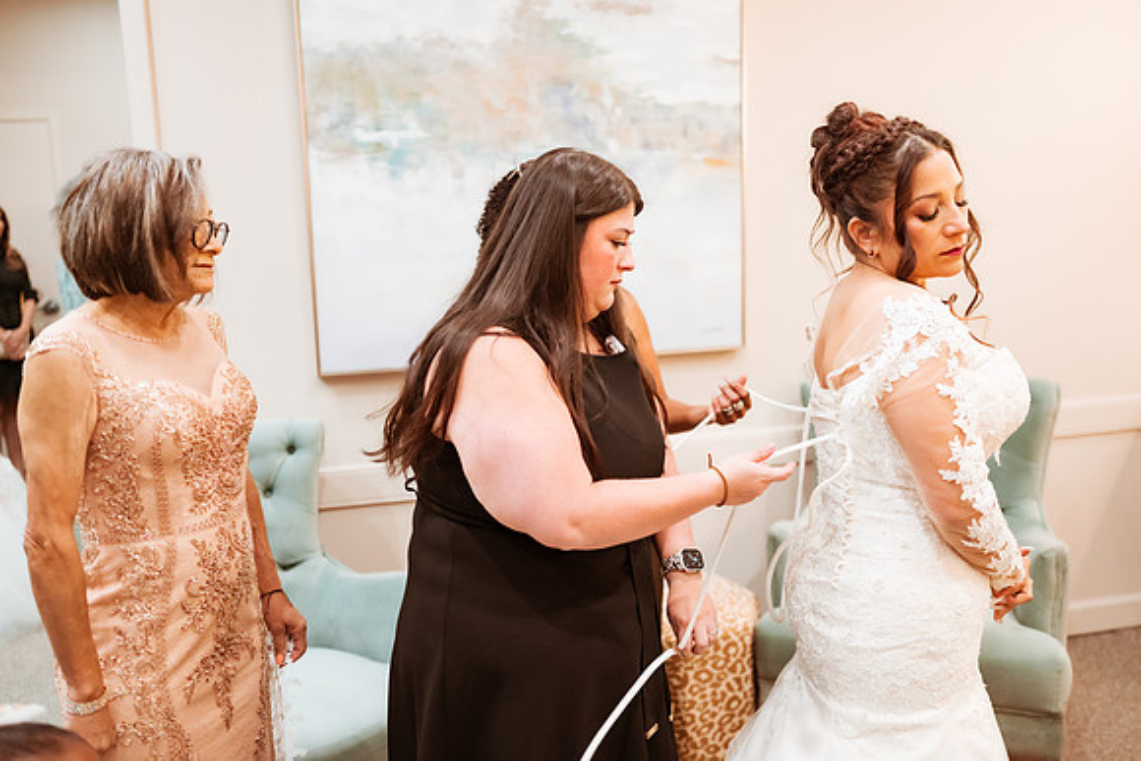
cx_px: 570
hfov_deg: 54.4
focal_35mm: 35
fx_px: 1110
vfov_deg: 37.9
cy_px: 380
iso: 1250
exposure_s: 1/400
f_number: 1.8
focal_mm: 35
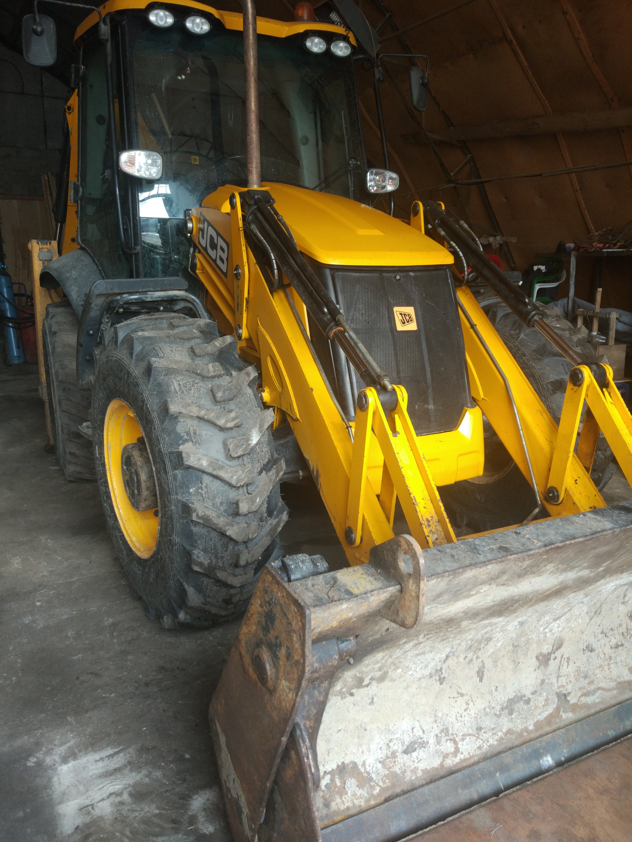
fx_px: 682
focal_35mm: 28
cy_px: 421
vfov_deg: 63.4
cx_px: 316
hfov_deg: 49.7
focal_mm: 4.26
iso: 190
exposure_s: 1/50
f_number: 2
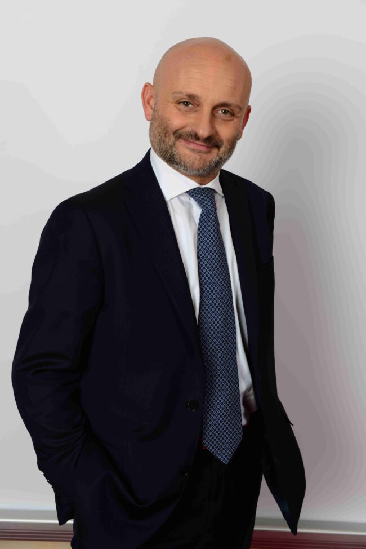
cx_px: 183
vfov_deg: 34.5
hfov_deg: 23.4
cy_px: 274
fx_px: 884
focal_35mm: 58
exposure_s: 1/125
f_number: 8
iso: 100
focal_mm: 58
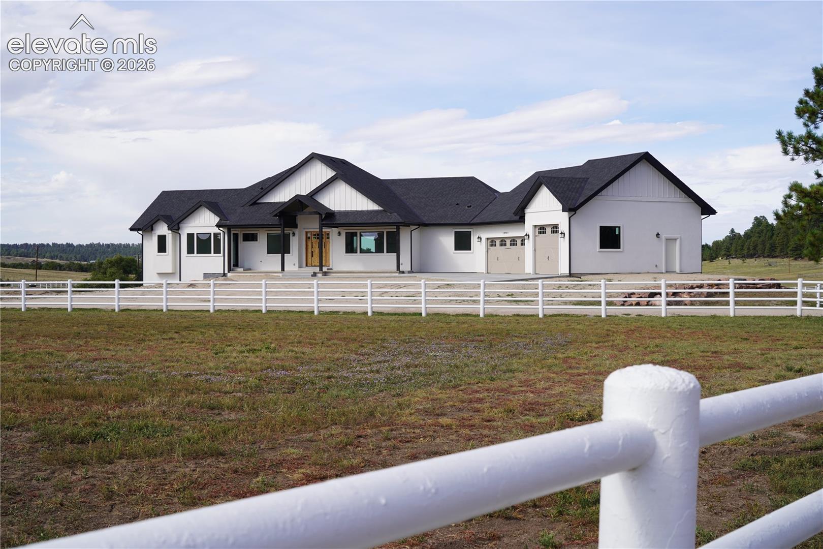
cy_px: 274
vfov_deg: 28.6
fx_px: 1074
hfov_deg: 41.9
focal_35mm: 47
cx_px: 412
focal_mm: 47
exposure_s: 1/125
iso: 100
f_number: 9
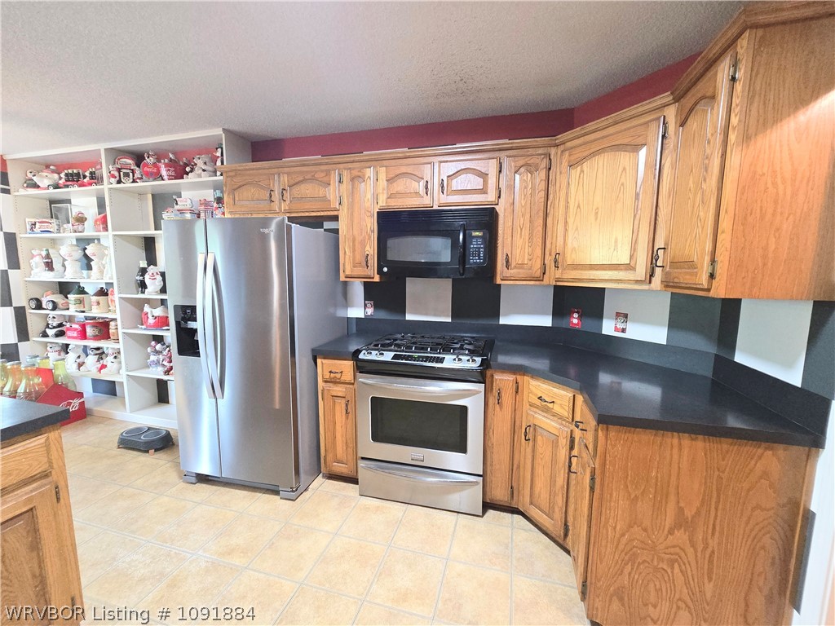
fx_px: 314
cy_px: 313
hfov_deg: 106.2
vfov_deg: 89.9
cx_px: 418
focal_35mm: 13
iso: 1000
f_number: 2.2
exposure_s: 1/60
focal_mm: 2.2
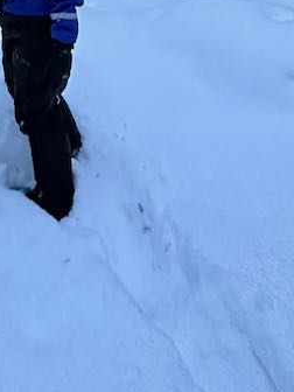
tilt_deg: +11.8
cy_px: -287
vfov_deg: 23.3
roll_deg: -0.2
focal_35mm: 50
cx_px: -21
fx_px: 566
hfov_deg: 27.0
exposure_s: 1/60
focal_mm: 2.22
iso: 500
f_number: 2.2
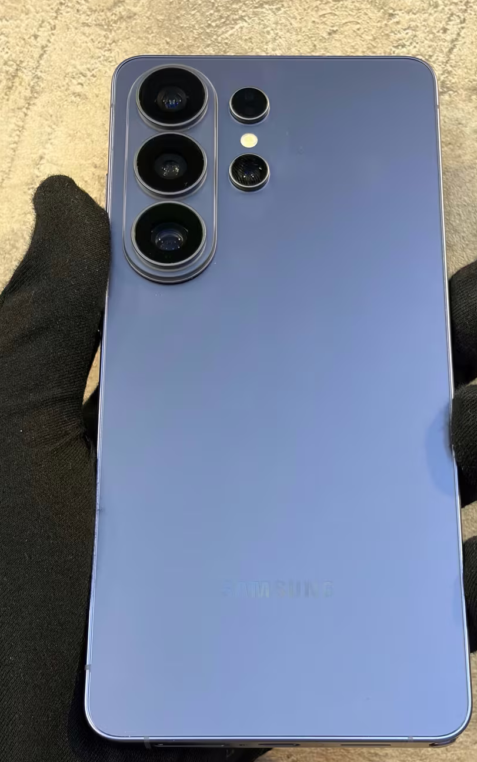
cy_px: 409
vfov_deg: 30.2
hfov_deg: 19.1
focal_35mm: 68
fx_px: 1414
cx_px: 272
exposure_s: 1/50
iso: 125
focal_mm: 5.96
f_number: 1.6
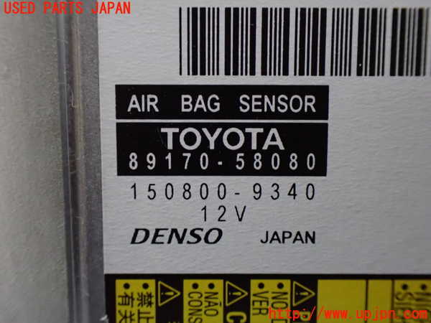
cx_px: 216
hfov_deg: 51.4
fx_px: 448
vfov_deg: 39.7
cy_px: 162
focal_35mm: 36
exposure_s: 1/40
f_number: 2.5
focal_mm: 6.37
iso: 1600
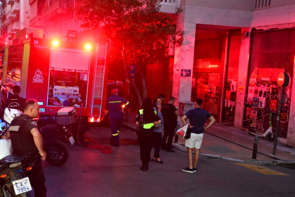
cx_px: 99
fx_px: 361
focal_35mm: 44
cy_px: 115
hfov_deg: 43.9
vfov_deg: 30.5
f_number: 5
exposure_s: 1/80
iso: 8000
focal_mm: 33
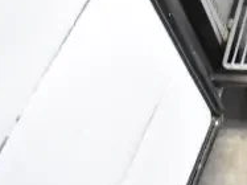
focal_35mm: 94
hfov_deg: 18.2
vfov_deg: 15.2
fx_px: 670
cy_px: -35
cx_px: 387
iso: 6400
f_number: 3.5
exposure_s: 1/40
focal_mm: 20
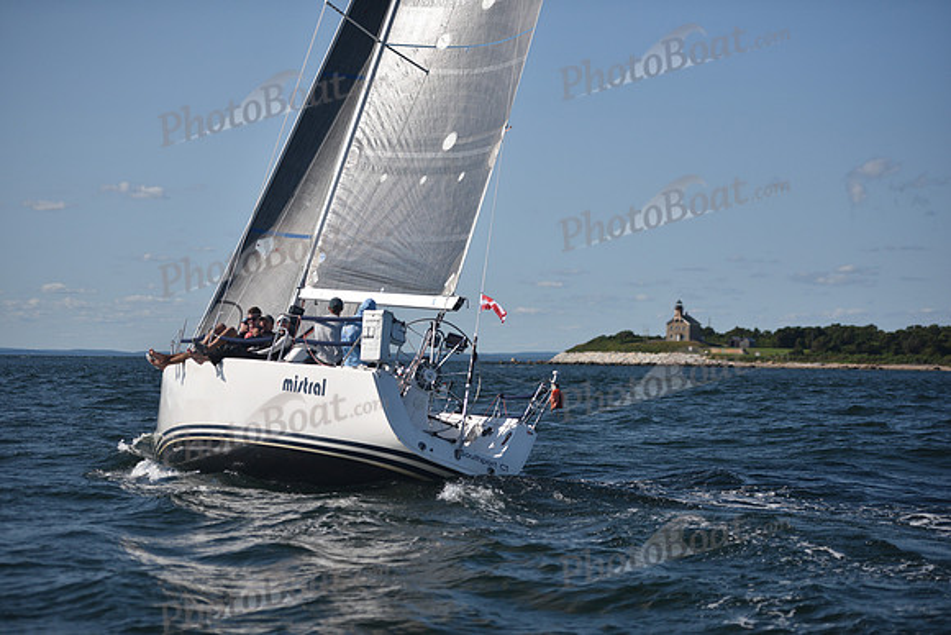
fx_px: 2378
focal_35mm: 90
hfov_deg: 22.6
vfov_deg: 15.2
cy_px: 318
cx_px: 476
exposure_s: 1/4000
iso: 250
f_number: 2.8
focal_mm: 90
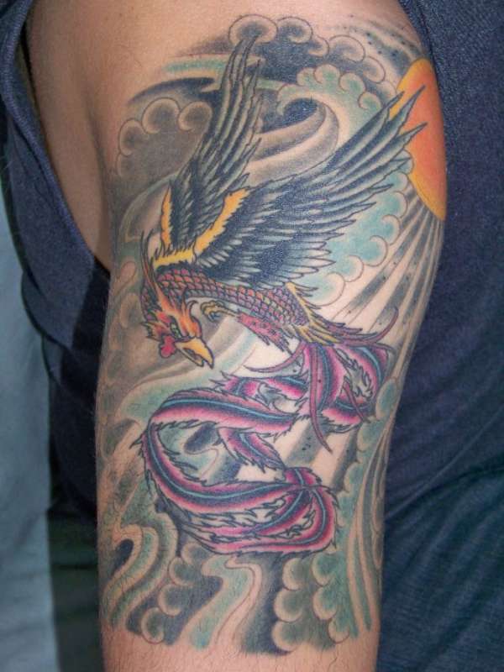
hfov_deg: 19.9
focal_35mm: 74
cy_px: 336
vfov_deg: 26.3
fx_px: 1437
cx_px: 252
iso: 200
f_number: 3.2
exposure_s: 1/30
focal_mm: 14.6
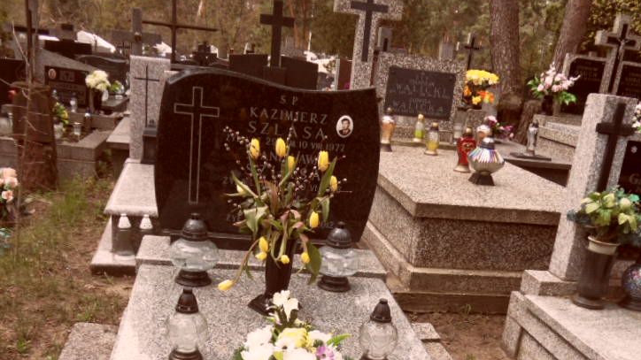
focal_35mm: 37
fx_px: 629
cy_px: 318
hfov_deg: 54.0
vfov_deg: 30.7
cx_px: 340
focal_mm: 3.9
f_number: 3.2
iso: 80
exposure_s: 1/350
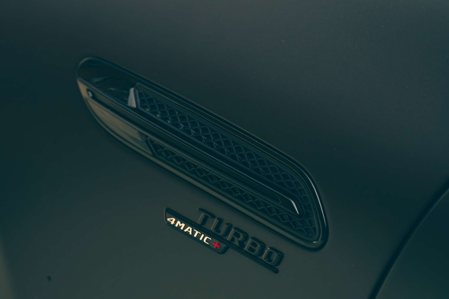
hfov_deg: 14.9
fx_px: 1721
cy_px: 176
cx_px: 184
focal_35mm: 138
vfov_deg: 9.9
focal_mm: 117
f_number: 4
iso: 800
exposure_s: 1/80
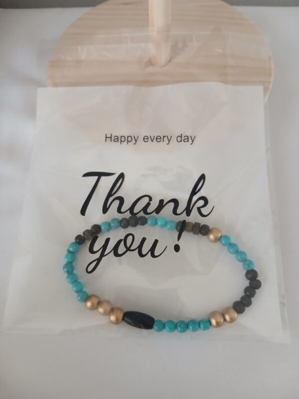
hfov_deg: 51.4
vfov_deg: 65.3
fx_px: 311
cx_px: 150
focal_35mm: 27
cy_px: 200
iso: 250
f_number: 1.8
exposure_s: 1/33.3
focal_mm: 3.98
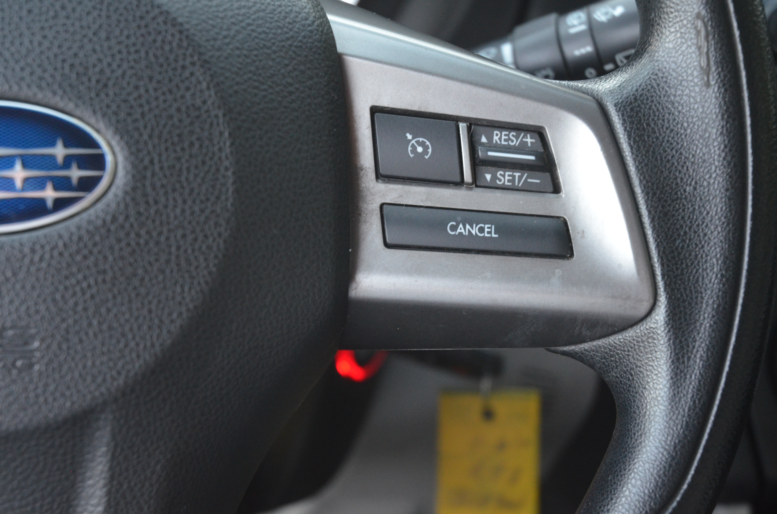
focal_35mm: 78
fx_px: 1680
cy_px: 257
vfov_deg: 17.4
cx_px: 388
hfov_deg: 26.0
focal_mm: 52
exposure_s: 1/30
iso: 1600
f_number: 4.5
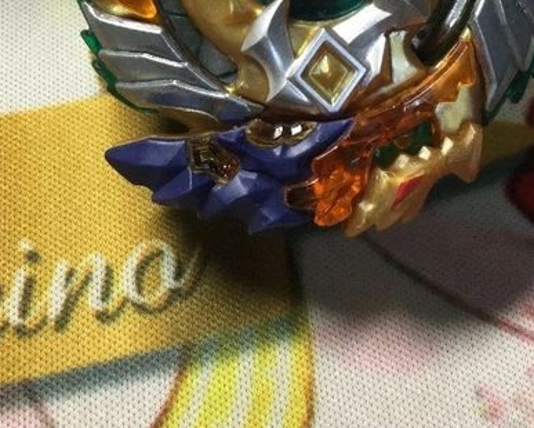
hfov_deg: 23.7
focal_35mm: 80
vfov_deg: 18.1
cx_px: 174
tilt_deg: -51.2
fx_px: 1265
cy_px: -108
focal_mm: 3.3
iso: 25
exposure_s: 1/30
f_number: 2.4
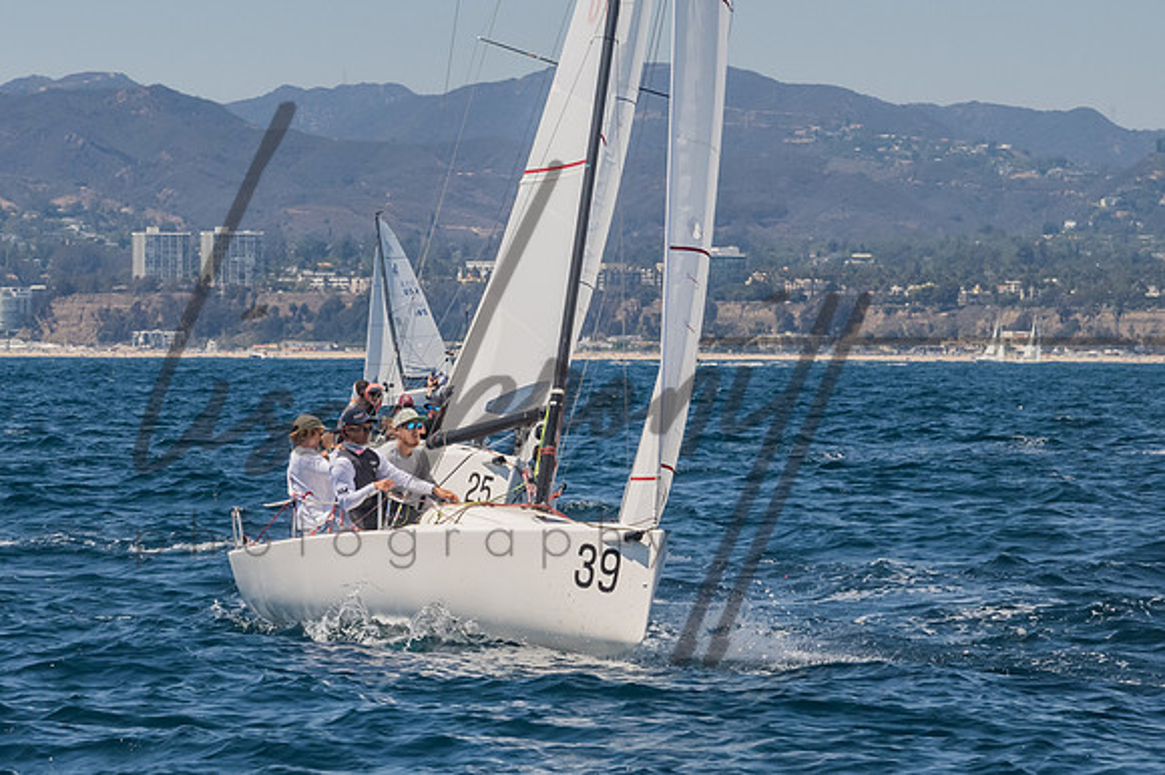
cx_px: 492
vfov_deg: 5.8
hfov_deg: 8.7
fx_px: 7683
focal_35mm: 238
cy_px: 346
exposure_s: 1/1250
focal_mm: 120
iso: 640
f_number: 14
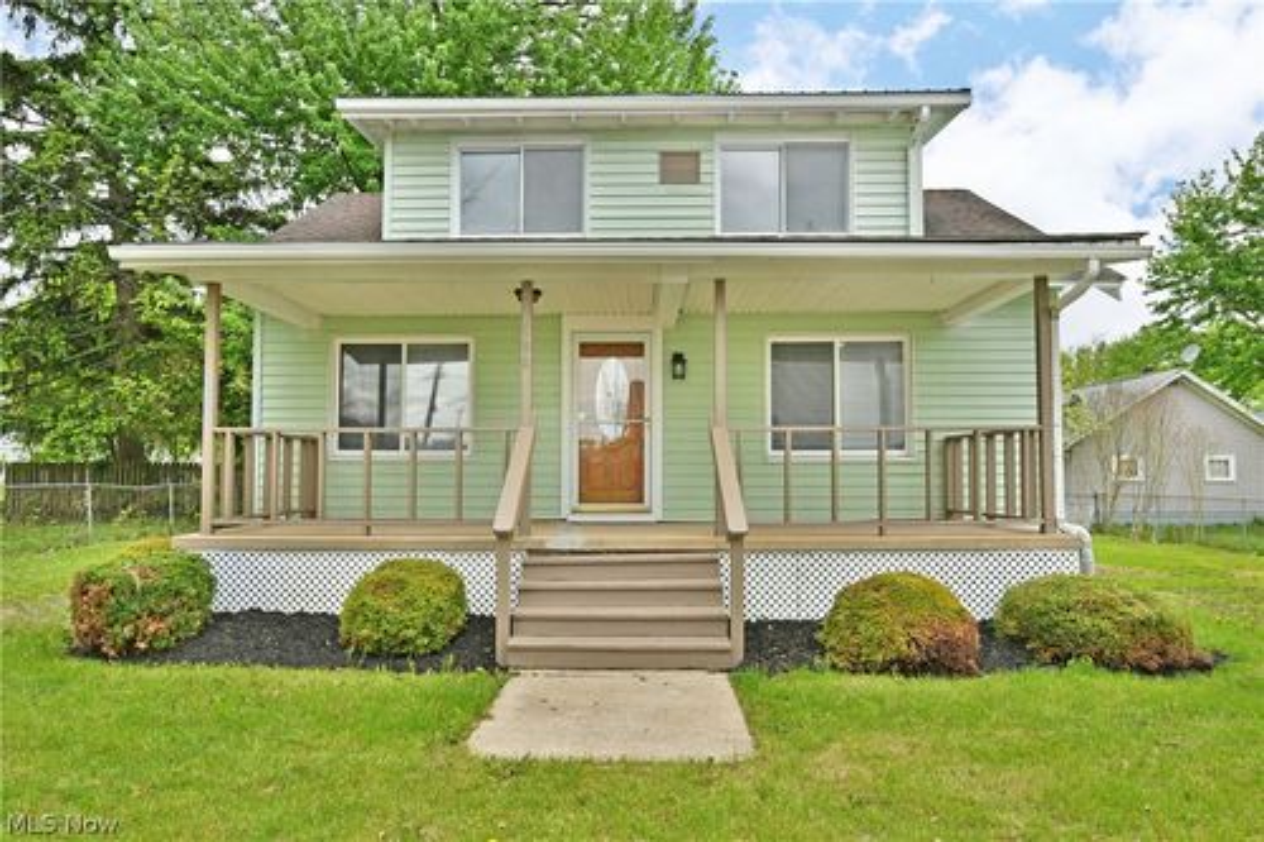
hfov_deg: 81.2
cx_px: 632
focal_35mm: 21
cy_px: 421
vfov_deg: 59.5
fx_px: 737
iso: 160
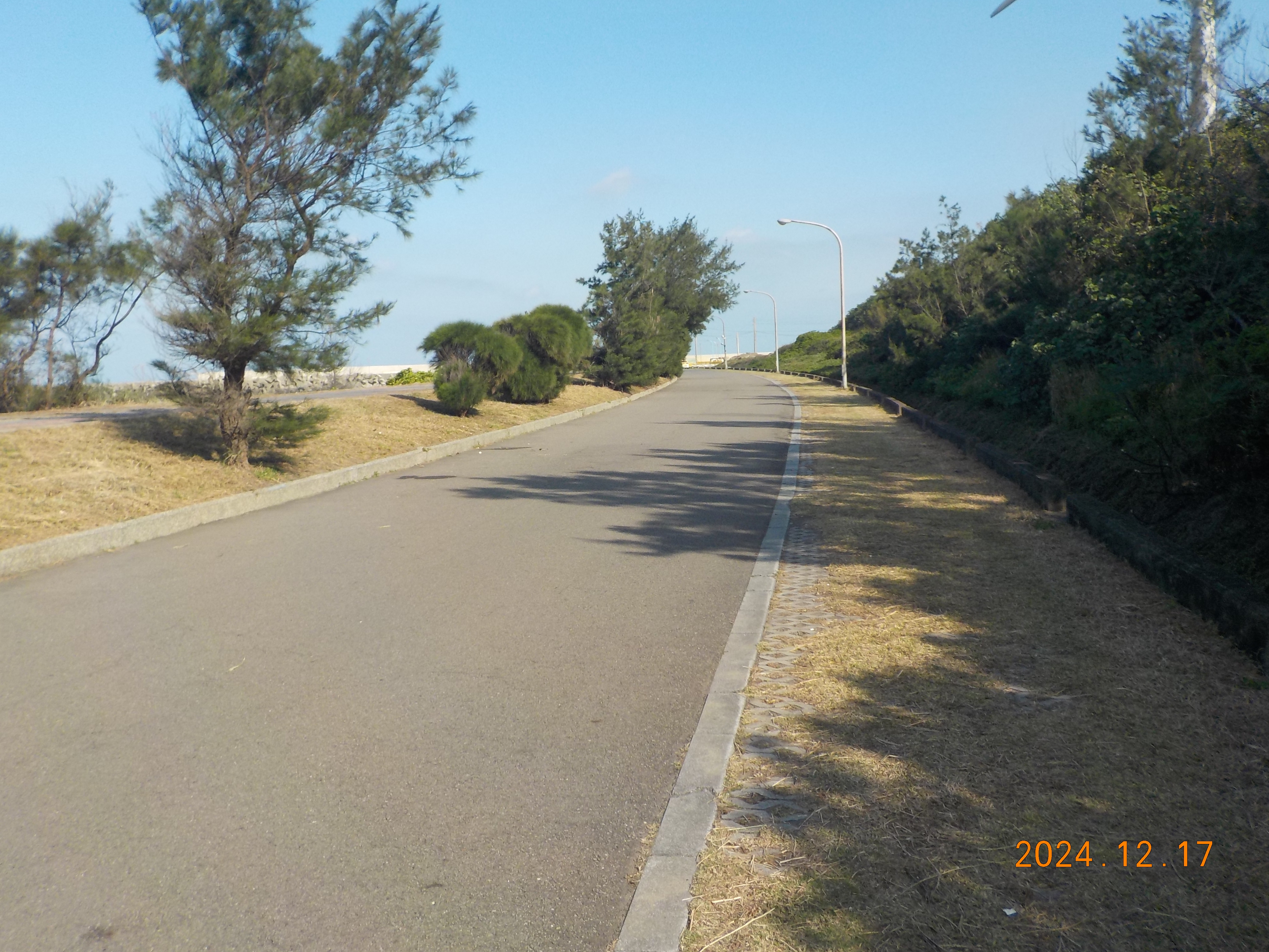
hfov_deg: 60.0
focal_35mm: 30
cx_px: 634
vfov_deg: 46.8
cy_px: 476
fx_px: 1100
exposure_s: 1/1000
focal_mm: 4.1
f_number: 3.3
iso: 125
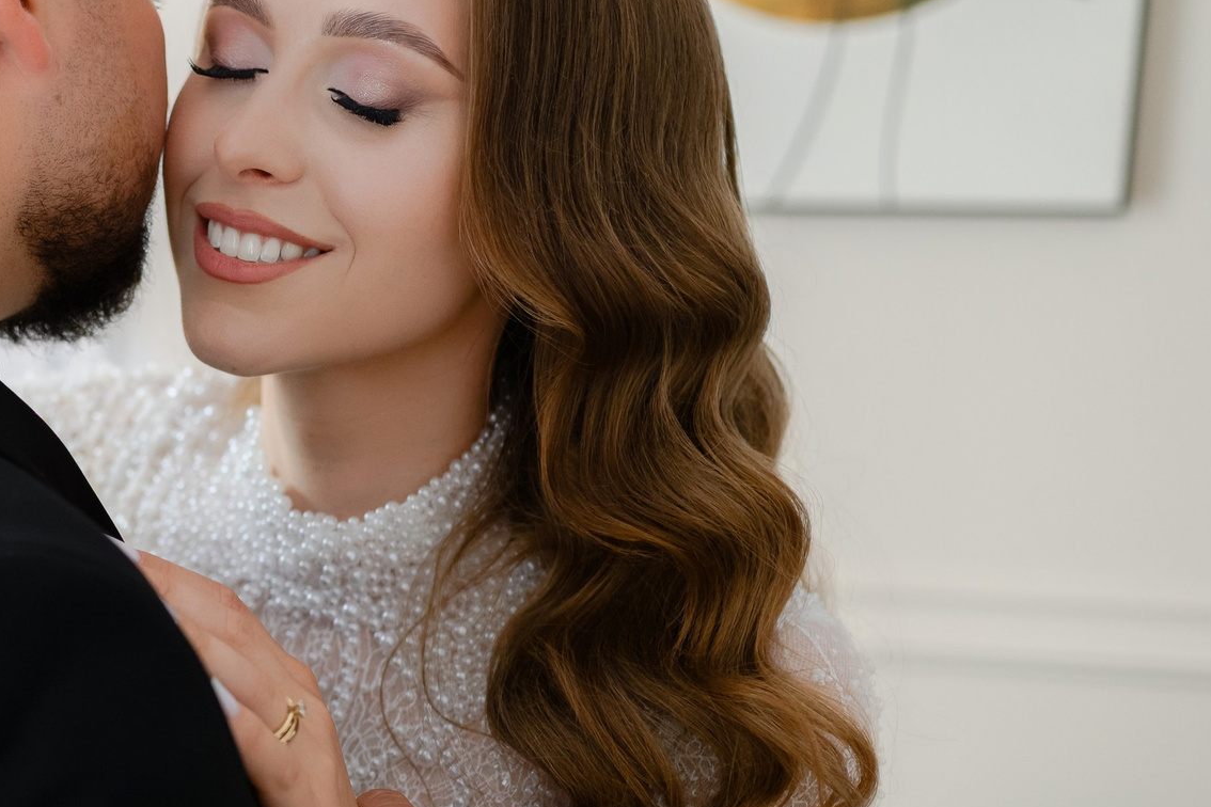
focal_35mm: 79
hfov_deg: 24.5
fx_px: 2657
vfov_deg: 17.2
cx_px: -3
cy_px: 547
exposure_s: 1/250
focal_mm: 35
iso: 800
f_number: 2.2
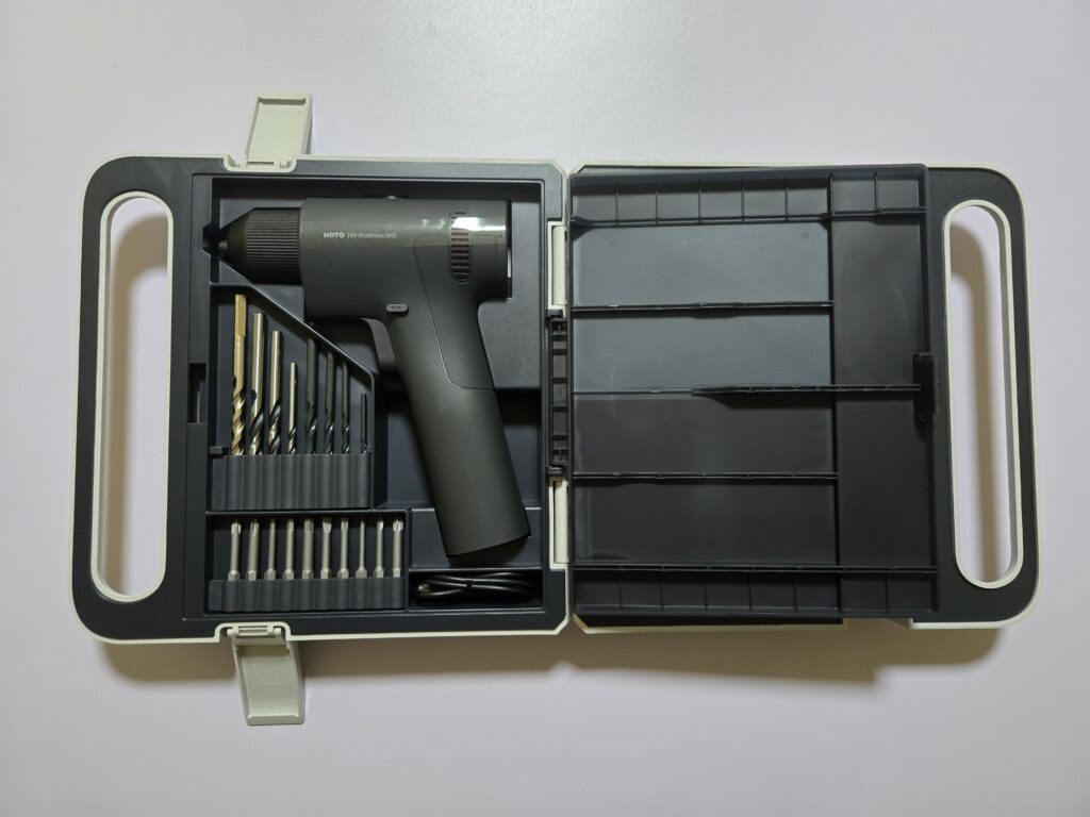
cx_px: 545
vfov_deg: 58.9
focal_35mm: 23
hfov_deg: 73.9
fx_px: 724
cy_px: 408
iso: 640
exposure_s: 1/100
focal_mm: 5.4
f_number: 1.8
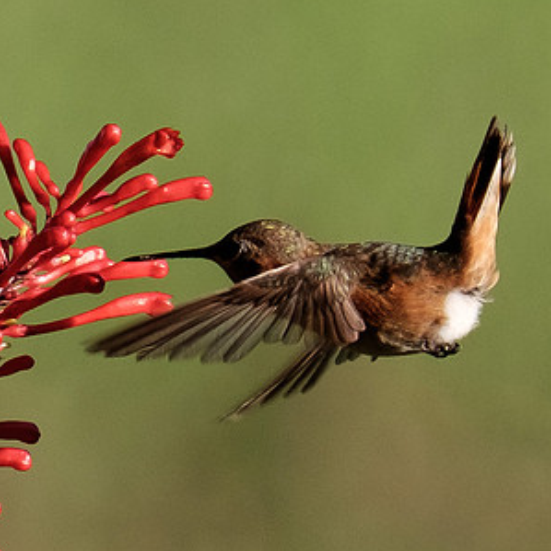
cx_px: -50
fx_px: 28255
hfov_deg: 1.1
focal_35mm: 1569
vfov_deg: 1.1
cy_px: 243
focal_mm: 200
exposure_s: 1/1600
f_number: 4.8
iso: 200
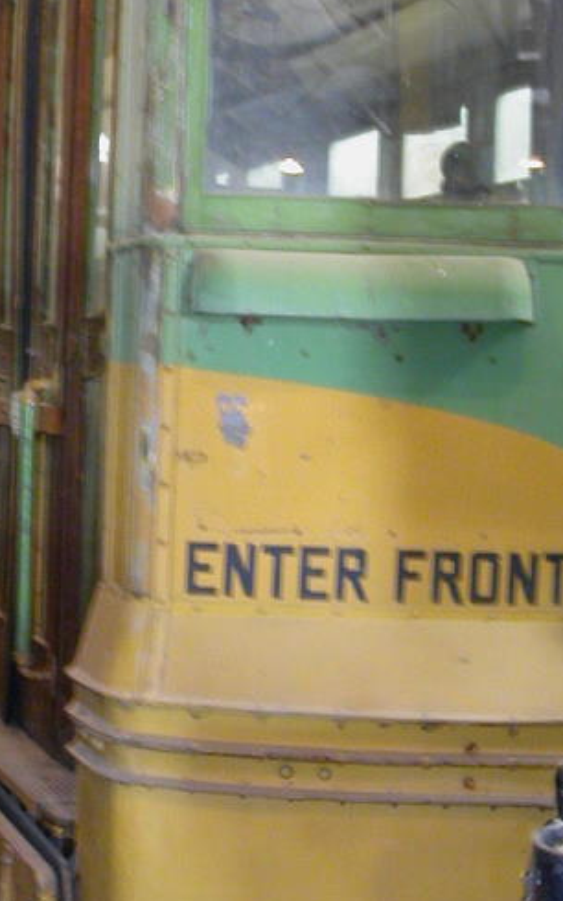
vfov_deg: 31.8
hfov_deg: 20.3
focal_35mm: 64
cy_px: 324
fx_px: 1572
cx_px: 215
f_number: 2.7
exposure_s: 1/3.1
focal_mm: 5.6
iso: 200
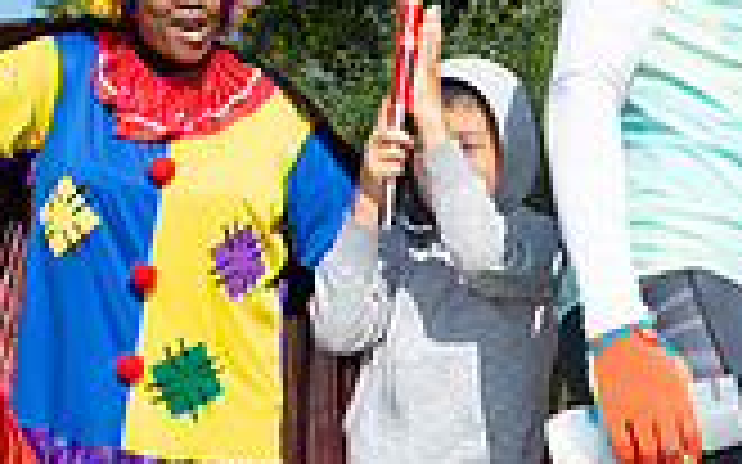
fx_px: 1738
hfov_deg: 23.7
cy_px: 345
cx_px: 603
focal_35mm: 86
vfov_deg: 15.1
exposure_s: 1/400
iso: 250
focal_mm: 24
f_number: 10
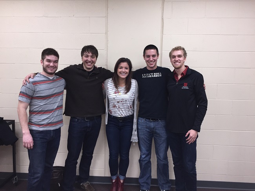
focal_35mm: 29
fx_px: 214
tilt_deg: -6.9
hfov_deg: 61.7
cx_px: 128
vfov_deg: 48.2
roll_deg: -0.8
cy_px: 96
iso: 64
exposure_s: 1/30
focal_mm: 4.15
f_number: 2.2
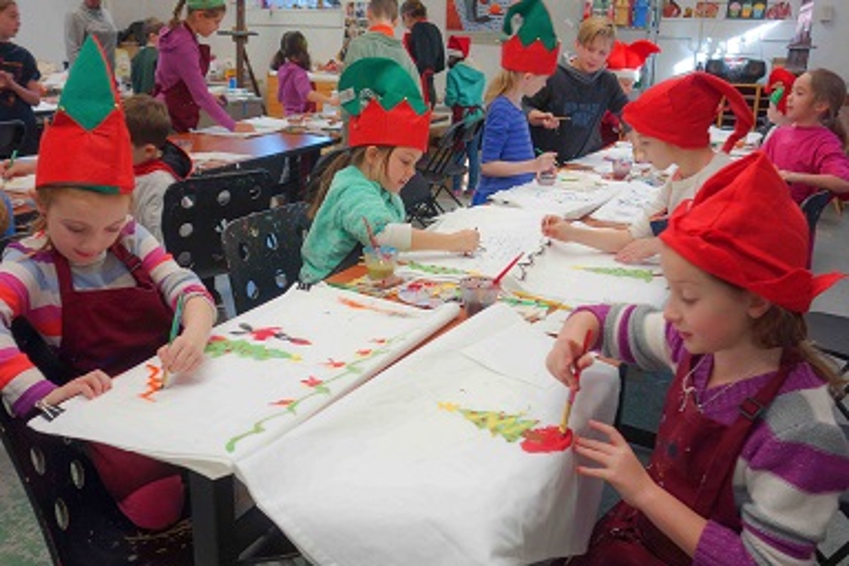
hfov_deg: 54.4
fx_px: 825
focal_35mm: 35
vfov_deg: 37.9
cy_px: 283
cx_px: 424
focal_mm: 12.94
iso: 125
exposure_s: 1/50
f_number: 2.8
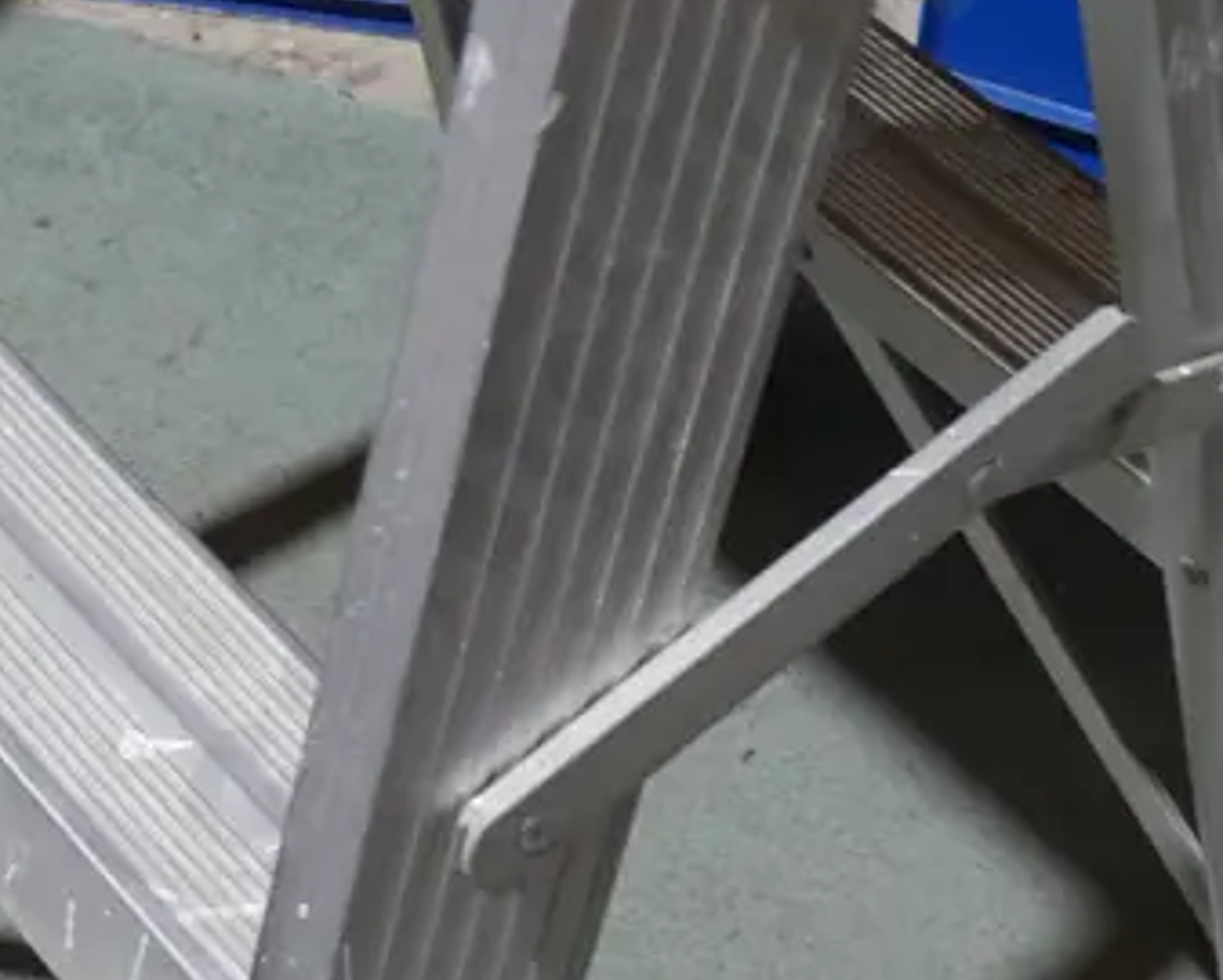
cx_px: 497
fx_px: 3006
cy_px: 497
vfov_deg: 18.5
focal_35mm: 83
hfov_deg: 23.0
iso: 400
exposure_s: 1/60
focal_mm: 14
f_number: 3.5
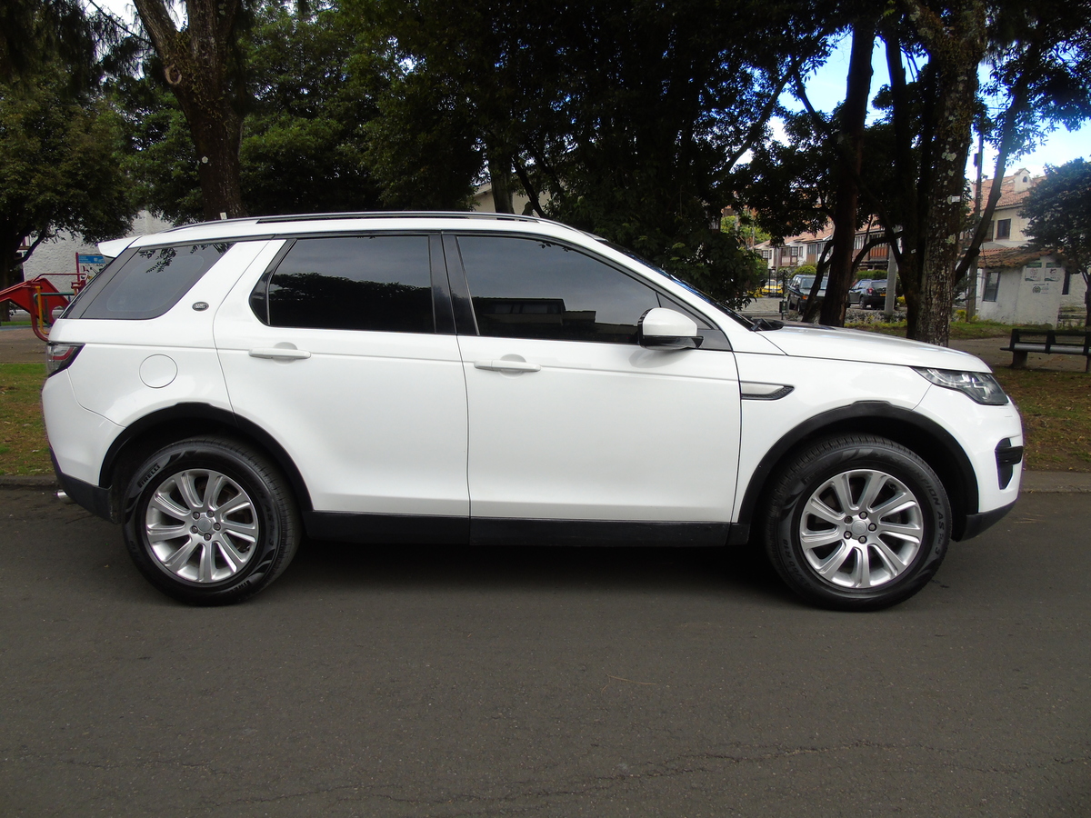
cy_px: 409
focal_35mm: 25
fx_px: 788
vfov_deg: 54.9
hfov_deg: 69.4
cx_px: 546
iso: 80
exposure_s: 1/250
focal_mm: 4.4
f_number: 3.4
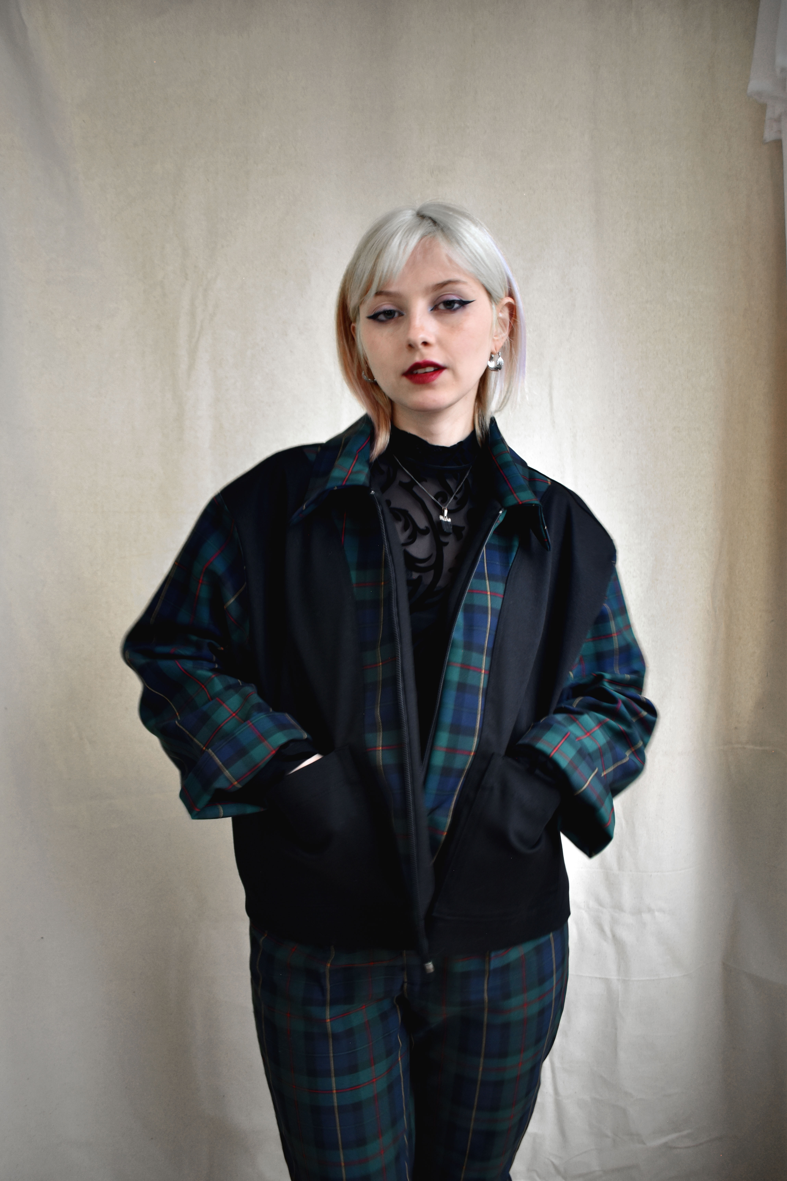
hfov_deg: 47.9
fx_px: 885
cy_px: 590
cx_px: 394
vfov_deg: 67.4
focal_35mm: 27
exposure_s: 1/6
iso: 500
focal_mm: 18
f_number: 3.5
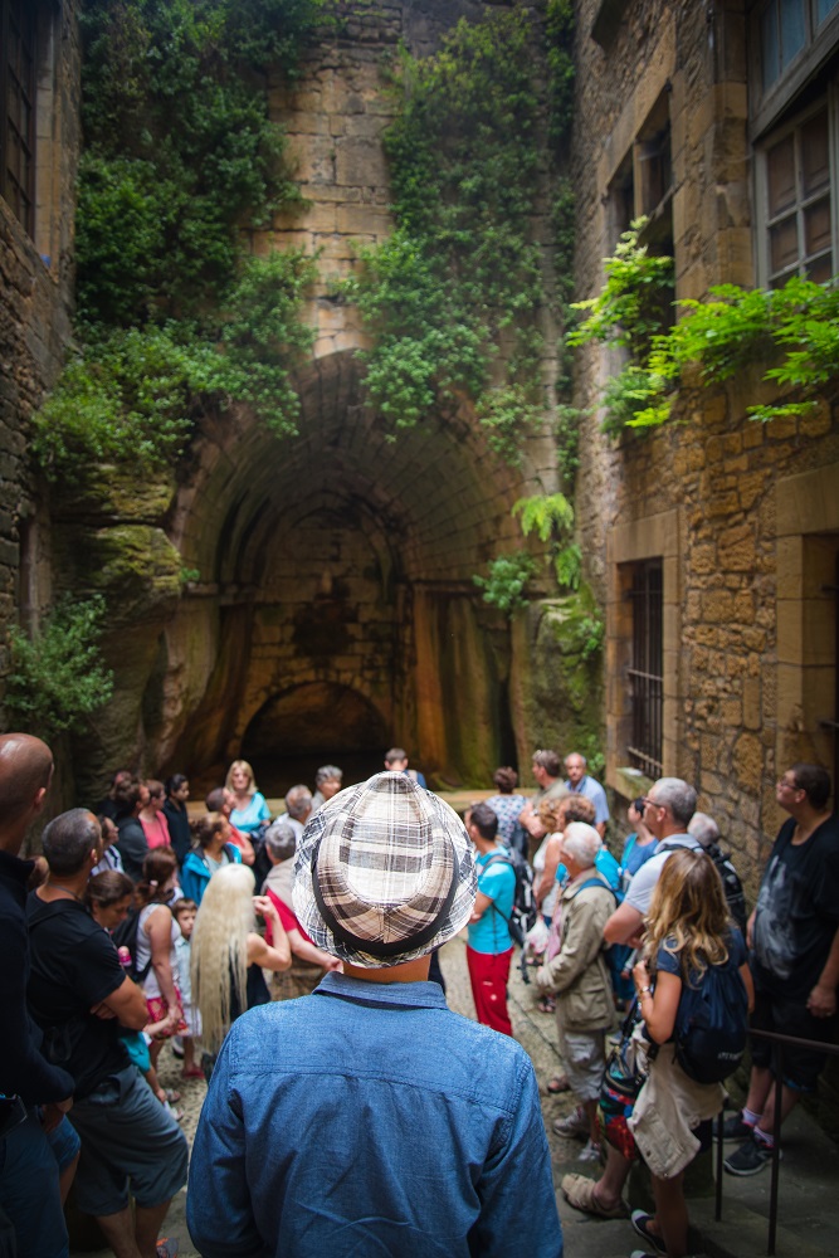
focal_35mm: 24
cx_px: 420
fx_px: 839
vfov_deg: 73.7
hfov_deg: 53.1
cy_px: 629
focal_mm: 24
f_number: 4
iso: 250
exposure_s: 1/60
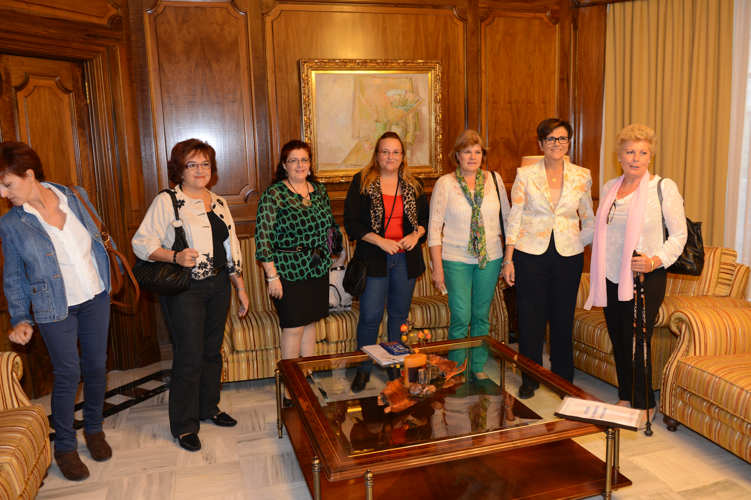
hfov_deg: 63.7
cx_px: 376
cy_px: 250
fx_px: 605
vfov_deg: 45.0
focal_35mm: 29
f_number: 3.5
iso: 800
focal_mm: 29
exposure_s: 1/60
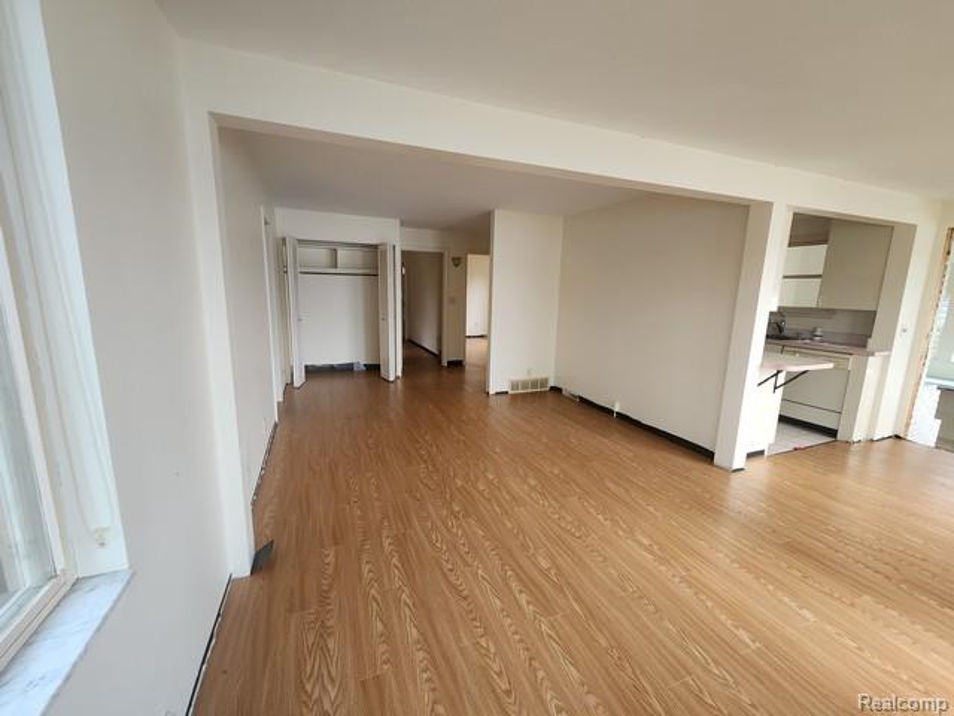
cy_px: 358
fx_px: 358
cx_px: 477
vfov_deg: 89.9
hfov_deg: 106.2
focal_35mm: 13
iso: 250
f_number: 2.2
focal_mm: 2.2
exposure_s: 1/50
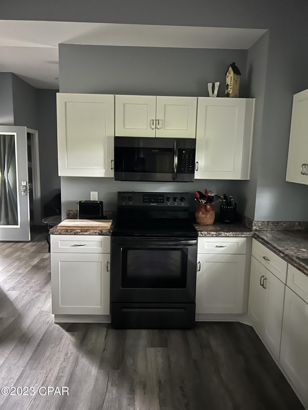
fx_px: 308
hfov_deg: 53.1
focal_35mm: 26
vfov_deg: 67.3
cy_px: 205
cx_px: 154
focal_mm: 5.7
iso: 1250
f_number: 1.5
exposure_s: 1/15
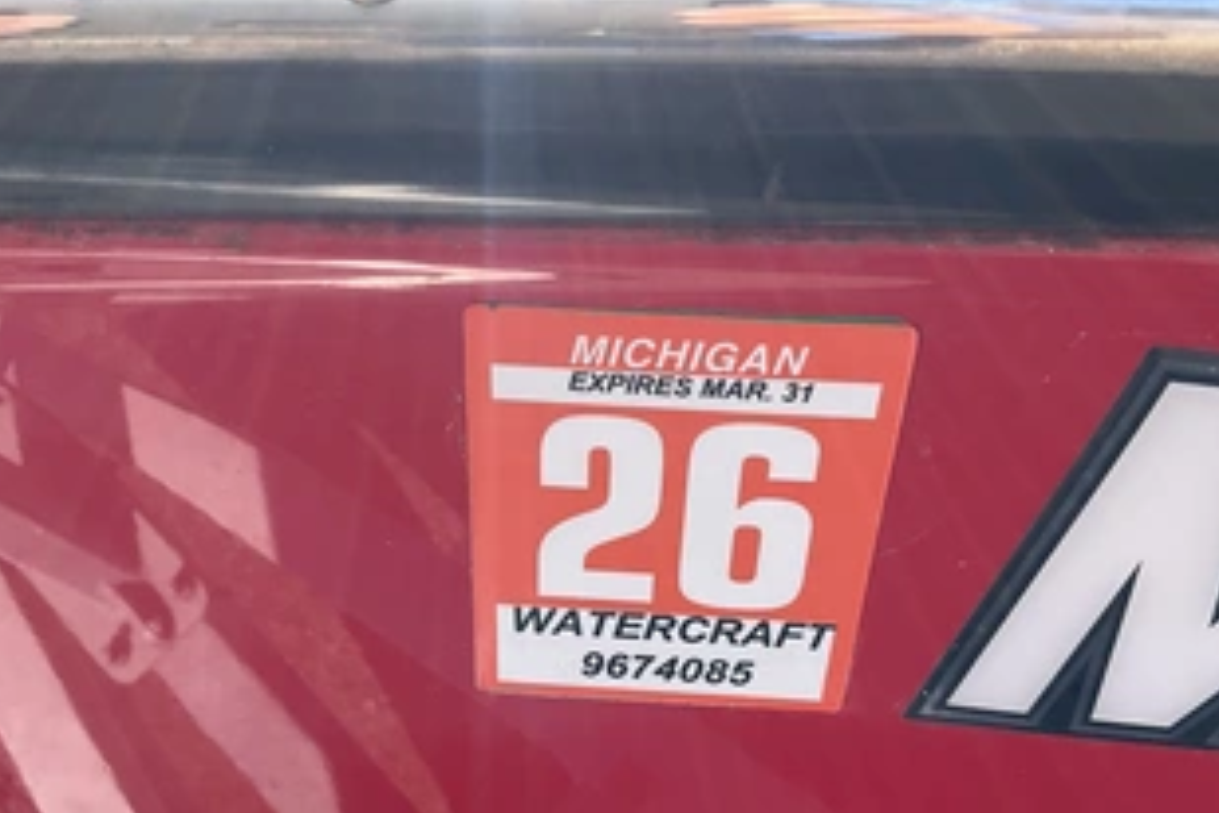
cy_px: 584
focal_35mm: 39
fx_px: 1320
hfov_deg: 49.5
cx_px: 568
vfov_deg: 33.7
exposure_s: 1/478
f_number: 1.8
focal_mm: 3
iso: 25
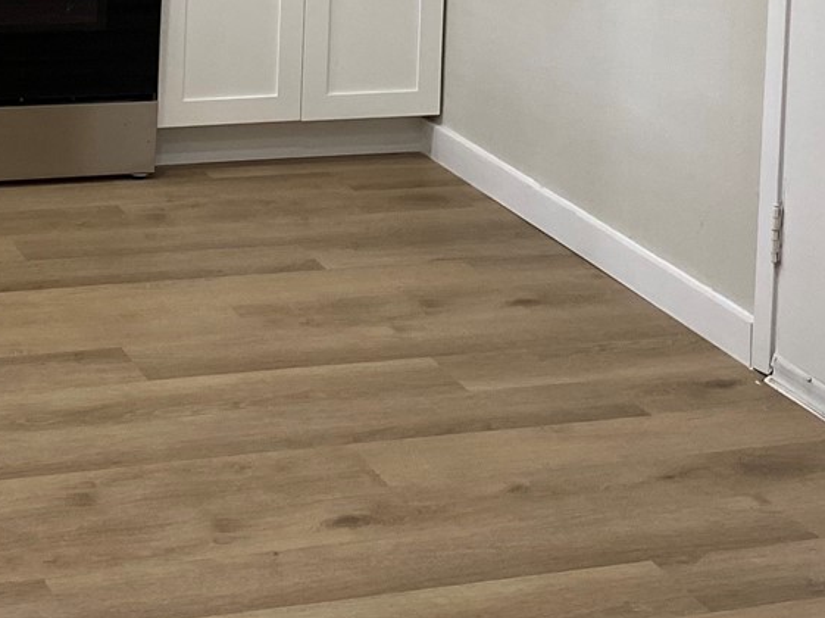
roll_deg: -2.2
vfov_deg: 14.7
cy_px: -249
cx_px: 263
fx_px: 2263
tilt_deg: -4.6
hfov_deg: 20.6
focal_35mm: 95
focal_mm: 4.25
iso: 64
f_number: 1.8
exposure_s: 1/60
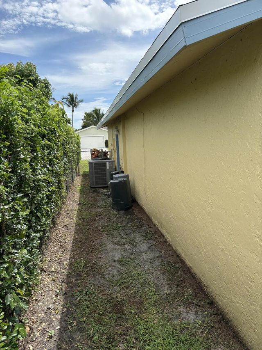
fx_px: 262
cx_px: 131
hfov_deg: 53.1
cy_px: 175
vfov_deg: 67.3
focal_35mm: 26
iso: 64
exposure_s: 1/3279
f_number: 1.6
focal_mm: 5.96
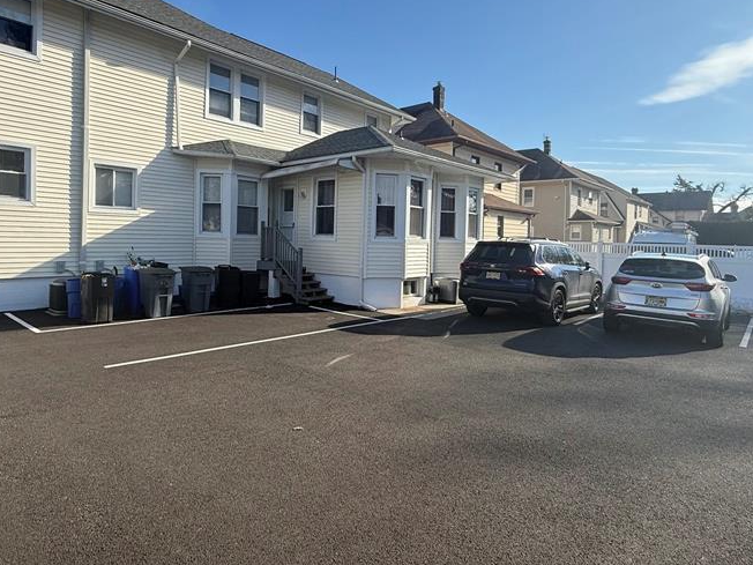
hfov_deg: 76.2
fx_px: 479
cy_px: 243
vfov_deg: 60.8
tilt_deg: -0.1
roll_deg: +0.2
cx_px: 340
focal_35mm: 22
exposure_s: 1/1087
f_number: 2.2
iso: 50
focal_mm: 2.22
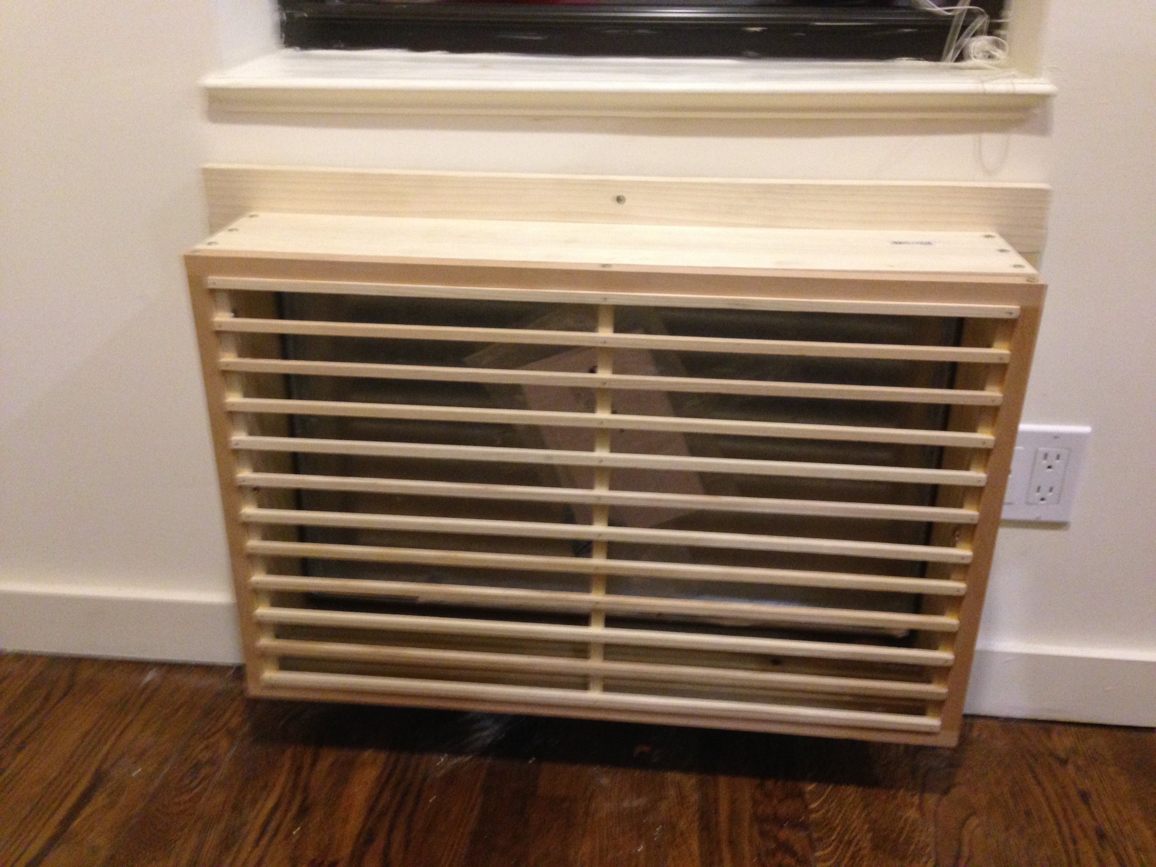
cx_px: 578
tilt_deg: -24.4
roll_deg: +0.8
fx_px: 1102
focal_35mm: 33
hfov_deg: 55.4
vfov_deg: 42.9
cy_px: 434
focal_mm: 4.12
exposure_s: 1/20
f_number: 2.4
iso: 320
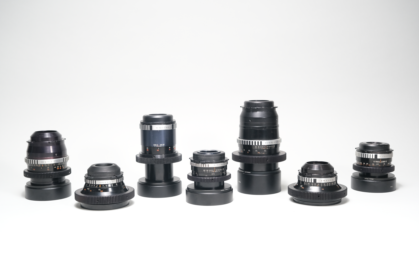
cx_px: 210
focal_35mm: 49
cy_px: 140
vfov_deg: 27.5
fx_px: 570
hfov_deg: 40.3
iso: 640
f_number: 5.6
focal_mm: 32.5
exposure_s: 1/80
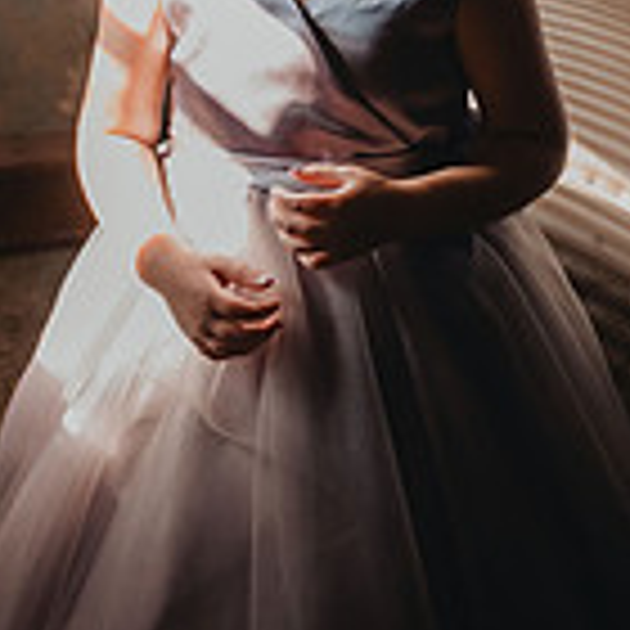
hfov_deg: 12.8
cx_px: 652
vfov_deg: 12.8
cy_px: -47
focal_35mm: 134
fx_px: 2759
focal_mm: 38
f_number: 2.8
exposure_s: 1/500
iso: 1250
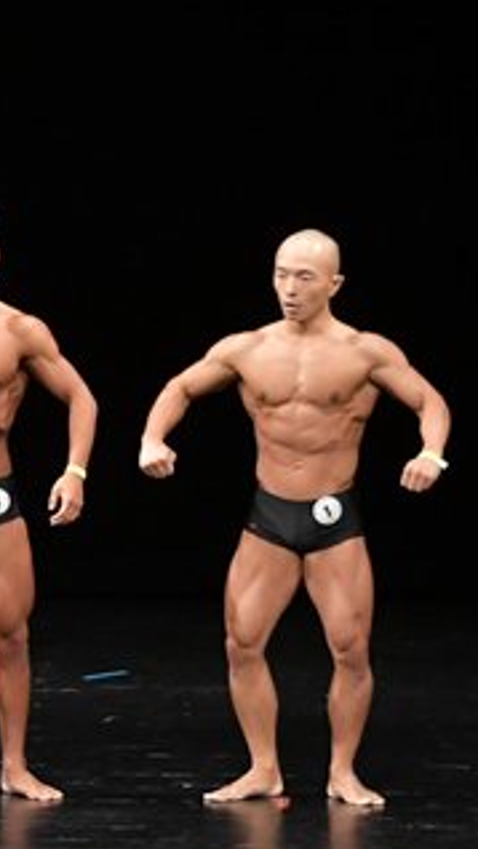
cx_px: -346
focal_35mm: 352
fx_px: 7927
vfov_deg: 6.1
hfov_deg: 3.4
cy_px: 465
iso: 3200
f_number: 5.6
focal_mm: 92
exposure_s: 1/400
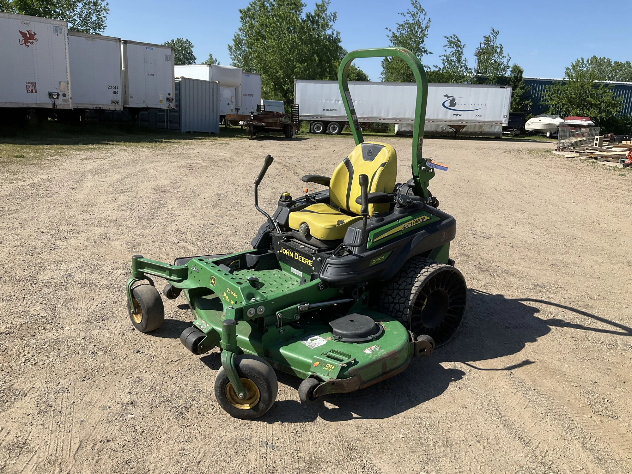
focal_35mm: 29
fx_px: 529
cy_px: 237
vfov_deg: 48.2
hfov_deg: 61.7
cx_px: 316
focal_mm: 3
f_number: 1.8
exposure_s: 1/1984
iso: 25
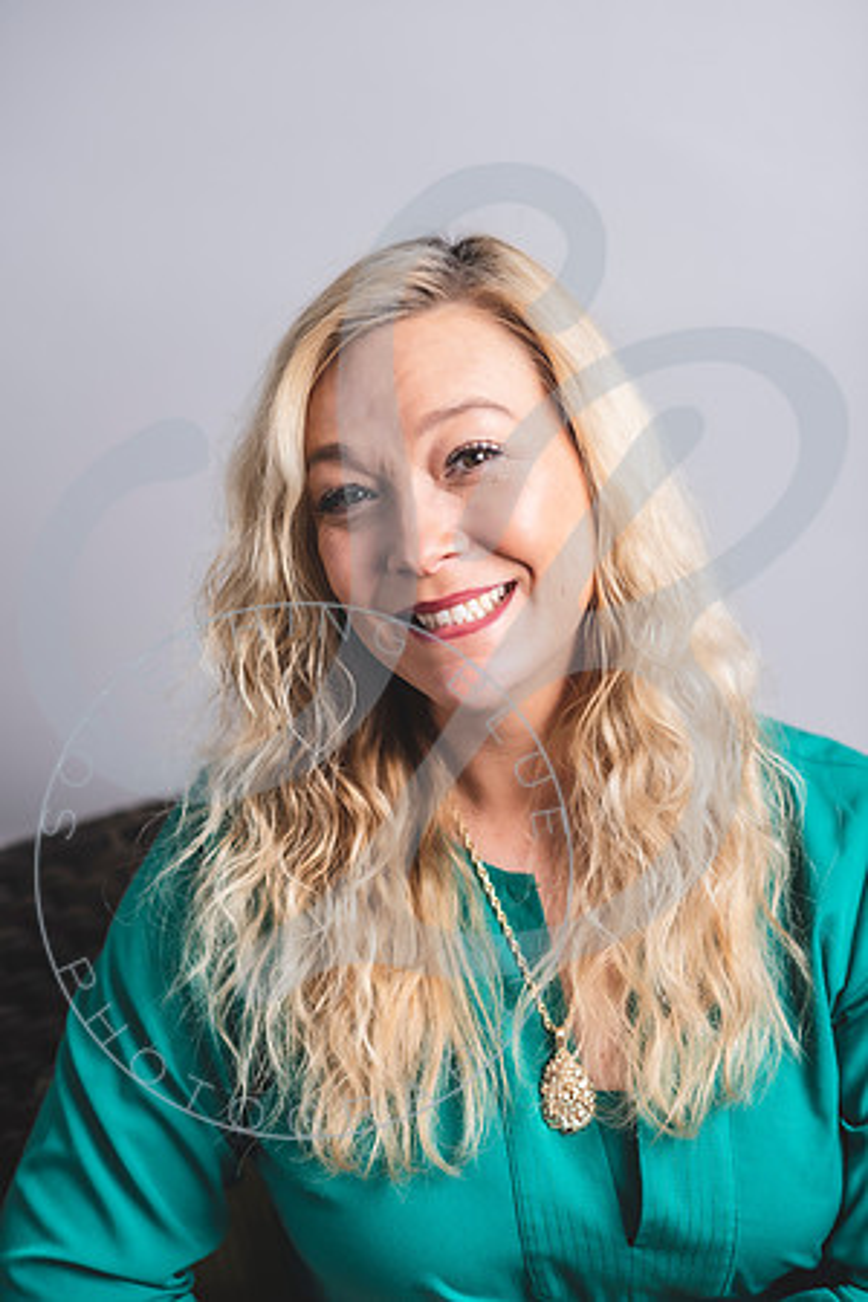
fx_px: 3074
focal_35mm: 85
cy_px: 651
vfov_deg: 23.9
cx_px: 434
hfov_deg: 16.1
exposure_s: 1/125
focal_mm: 85
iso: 100
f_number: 2.8
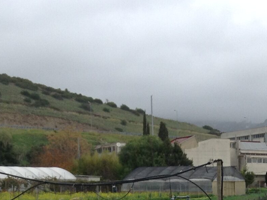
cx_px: 294
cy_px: 306
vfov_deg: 13.0
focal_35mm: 107
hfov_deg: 17.8
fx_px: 824
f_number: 2.4
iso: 25
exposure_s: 1/291
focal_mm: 3.3
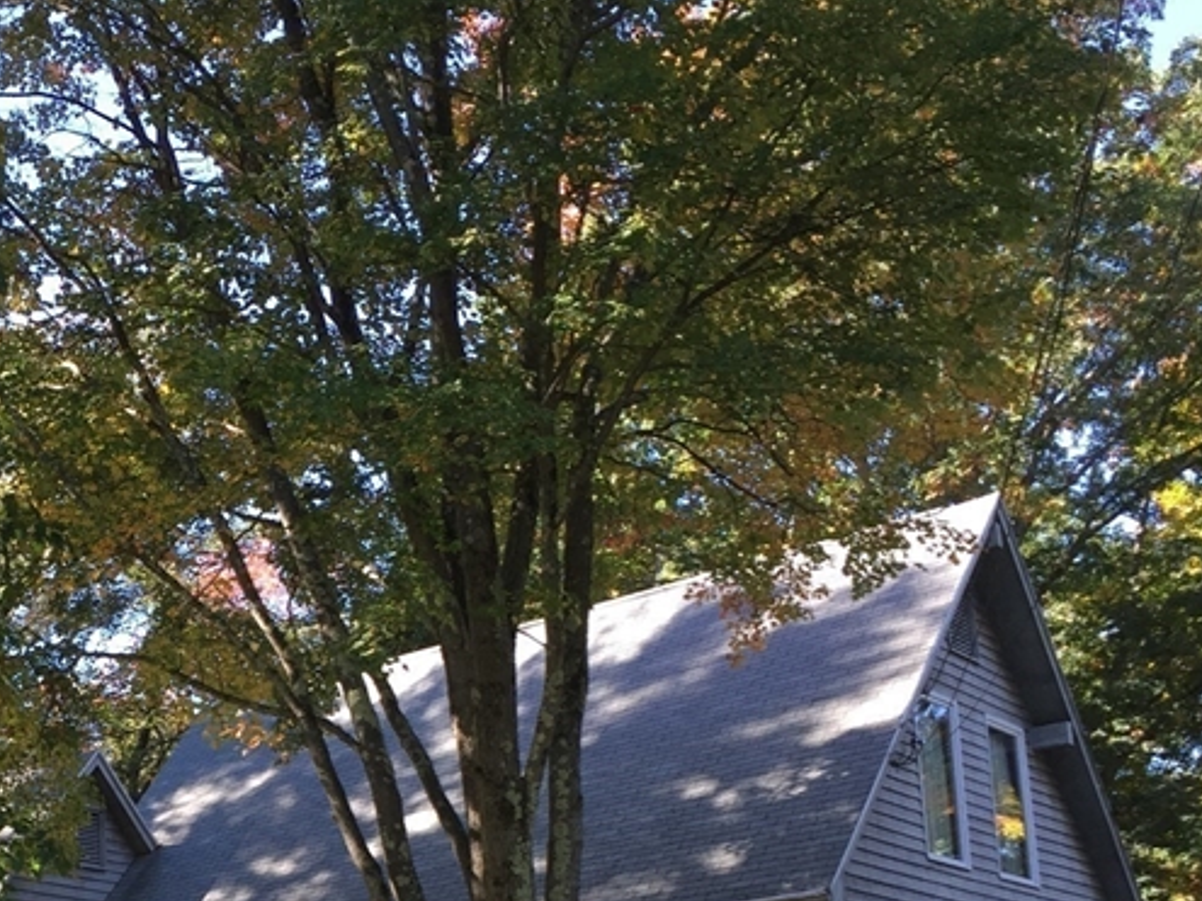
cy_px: 879
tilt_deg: +10.4
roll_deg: +2.8
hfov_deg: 30.9
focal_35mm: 60
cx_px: 146
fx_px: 2083
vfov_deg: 23.5
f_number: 2.2
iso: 32
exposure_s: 1/183
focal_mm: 4.15
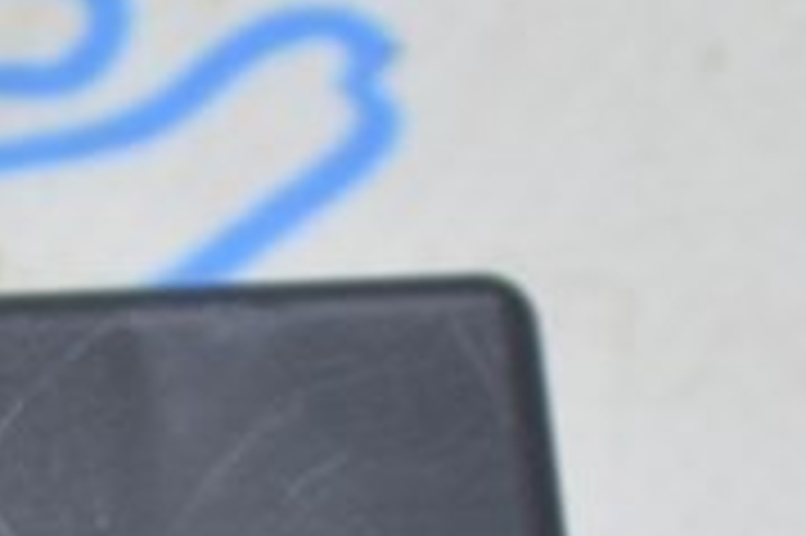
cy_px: 1245
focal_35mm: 472
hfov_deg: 4.3
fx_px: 10555
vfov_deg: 2.9
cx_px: -518
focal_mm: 55
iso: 400
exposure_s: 1/20
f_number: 5.6
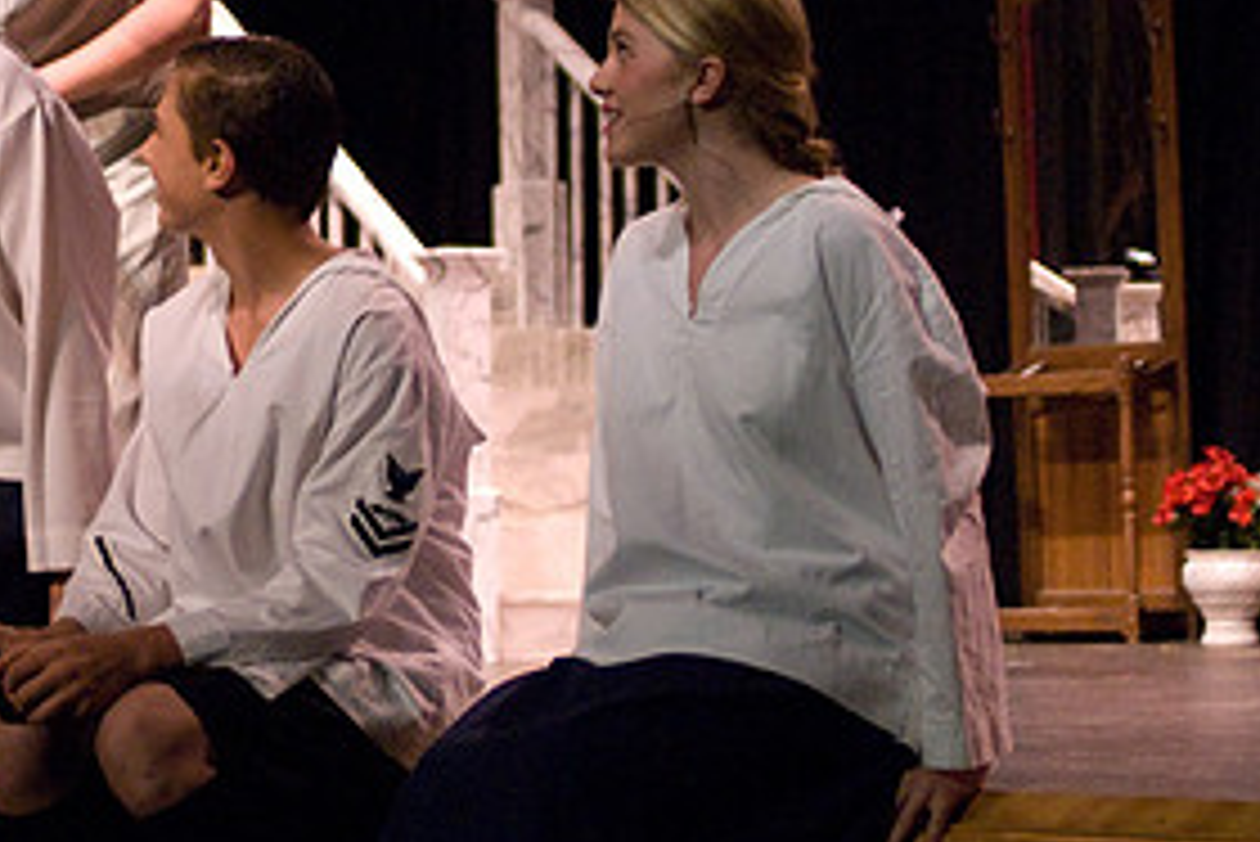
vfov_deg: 11.6
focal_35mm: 118
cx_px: 202
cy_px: 185
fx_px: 4132
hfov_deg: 17.2
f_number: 2.8
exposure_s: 1/160
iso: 1600
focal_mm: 38
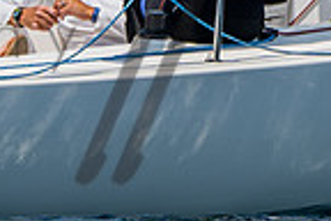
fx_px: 22810
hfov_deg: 0.8
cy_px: -47
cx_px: 28
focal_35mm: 2481
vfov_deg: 0.6
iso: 125
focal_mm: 310
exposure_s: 1/800
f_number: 6.3
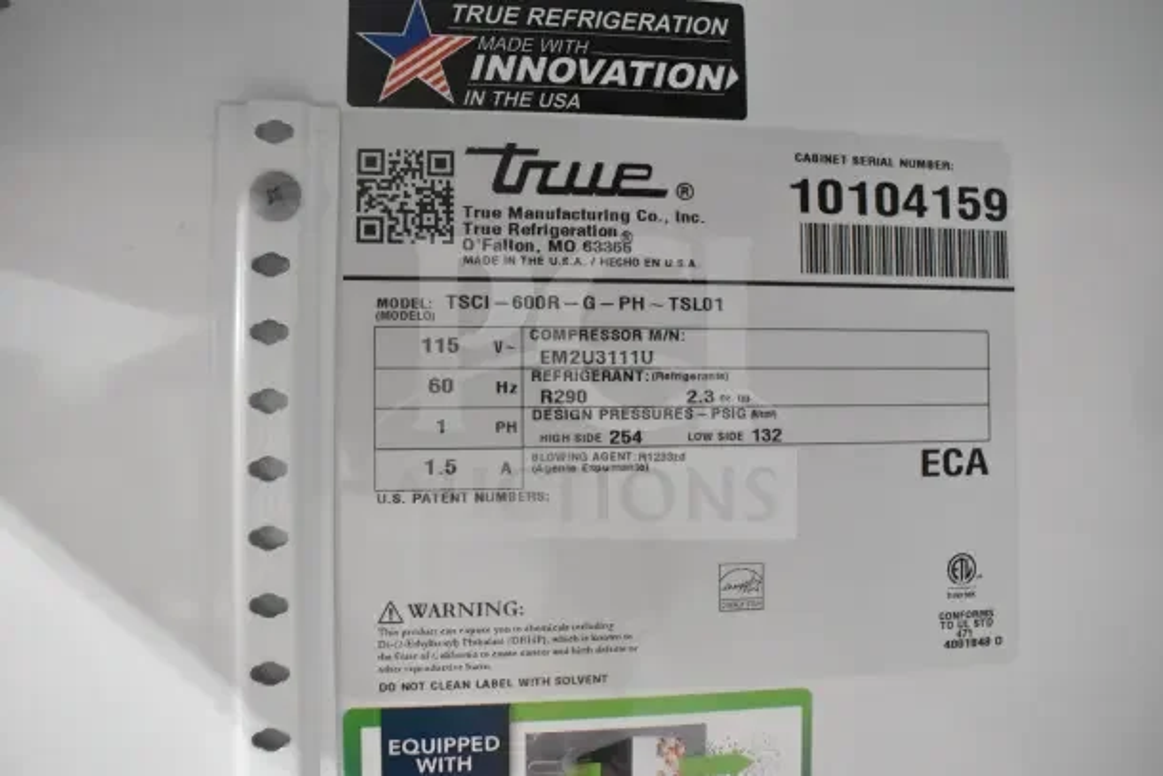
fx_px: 872
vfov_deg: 48.0
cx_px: 582
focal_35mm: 27
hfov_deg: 67.4
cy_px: 388
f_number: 4.5
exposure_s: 1/80
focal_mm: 18
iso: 6400
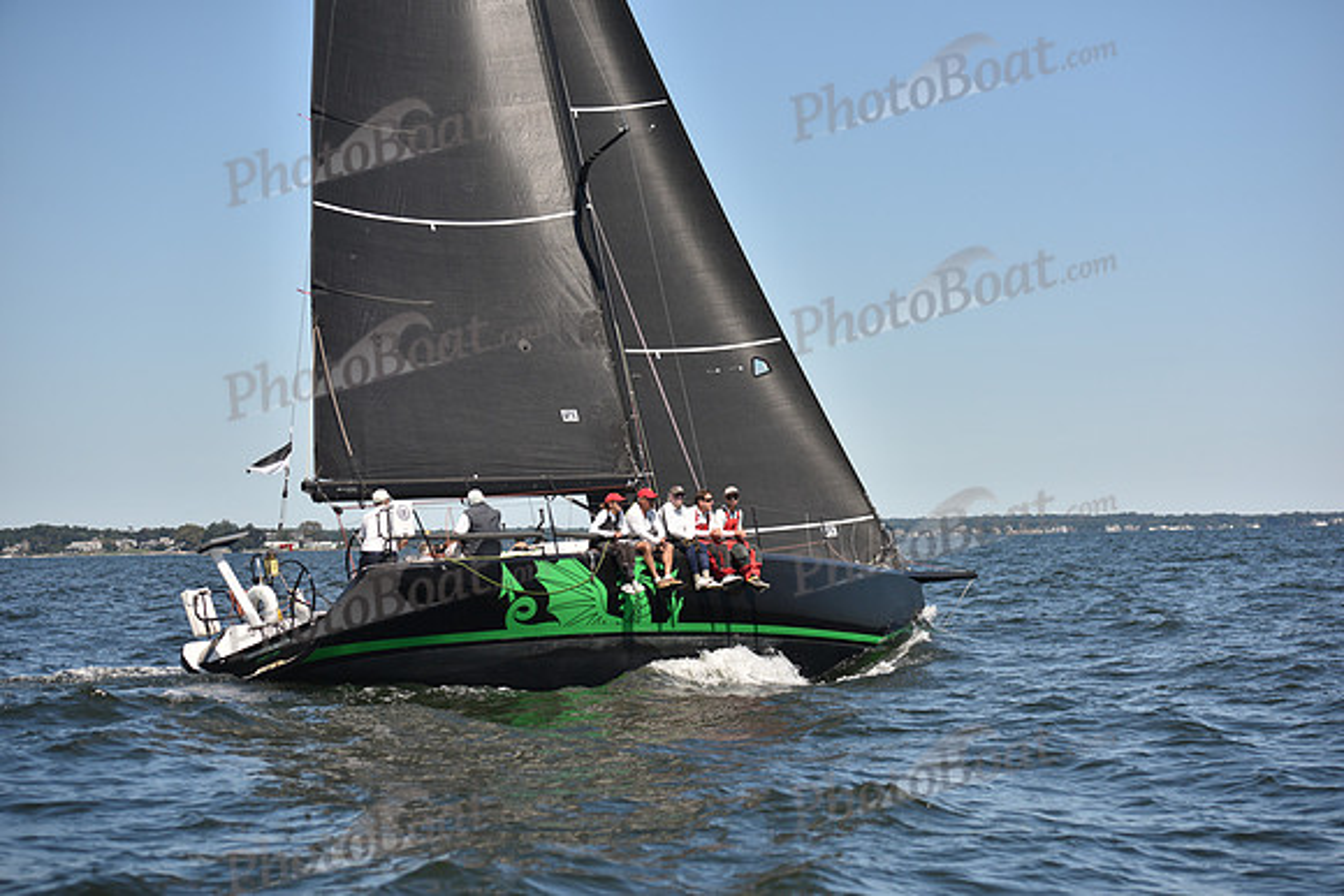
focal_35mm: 70
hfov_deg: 28.8
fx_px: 2614
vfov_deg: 19.5
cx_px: 672
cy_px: 448
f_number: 4
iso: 250
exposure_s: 1/1600
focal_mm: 70
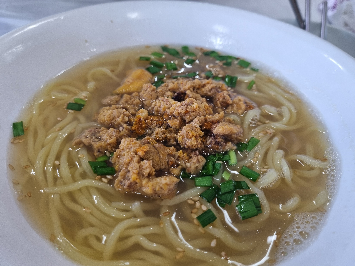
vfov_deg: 53.1
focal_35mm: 26
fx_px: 267
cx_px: 178
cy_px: 133
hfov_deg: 67.3
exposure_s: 1/120
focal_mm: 5.4
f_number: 1.8
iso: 100
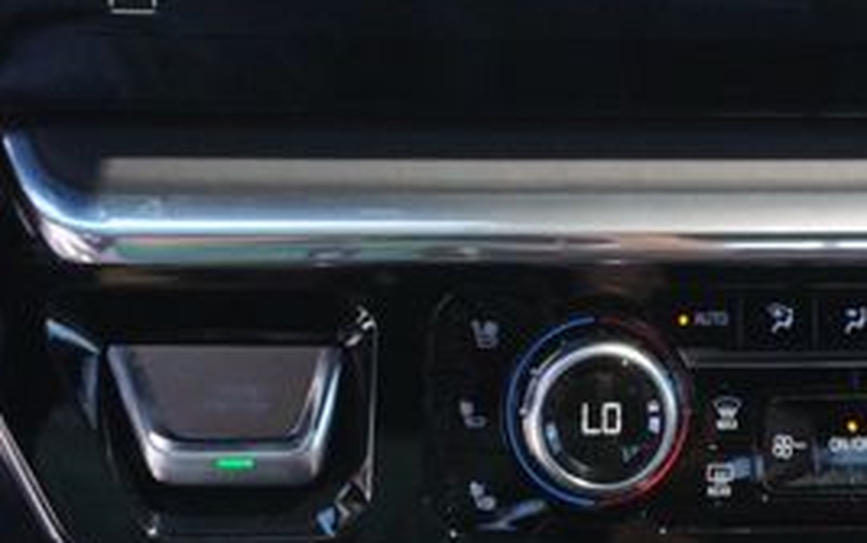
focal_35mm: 66
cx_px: 620
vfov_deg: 18.9
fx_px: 1560
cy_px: -72
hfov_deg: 30.7
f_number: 4
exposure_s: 1/800
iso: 2000
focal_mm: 18
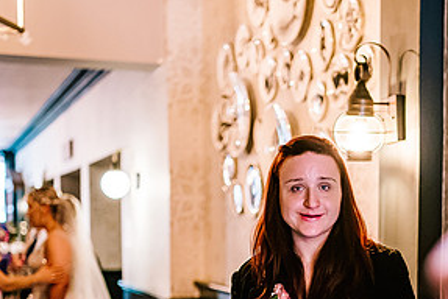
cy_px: 300
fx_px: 909
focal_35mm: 73
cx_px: 340
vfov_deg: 18.2
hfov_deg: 27.3
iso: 2500
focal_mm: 35
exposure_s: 1/250
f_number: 1.4
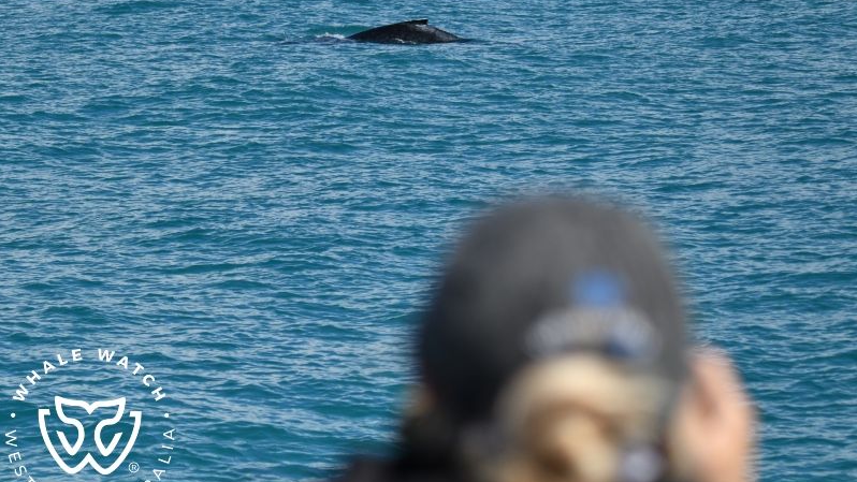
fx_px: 2863
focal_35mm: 126
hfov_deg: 17.0
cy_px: 241
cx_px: 428
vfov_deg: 9.6
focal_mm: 120
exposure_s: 1/8000
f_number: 5
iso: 640
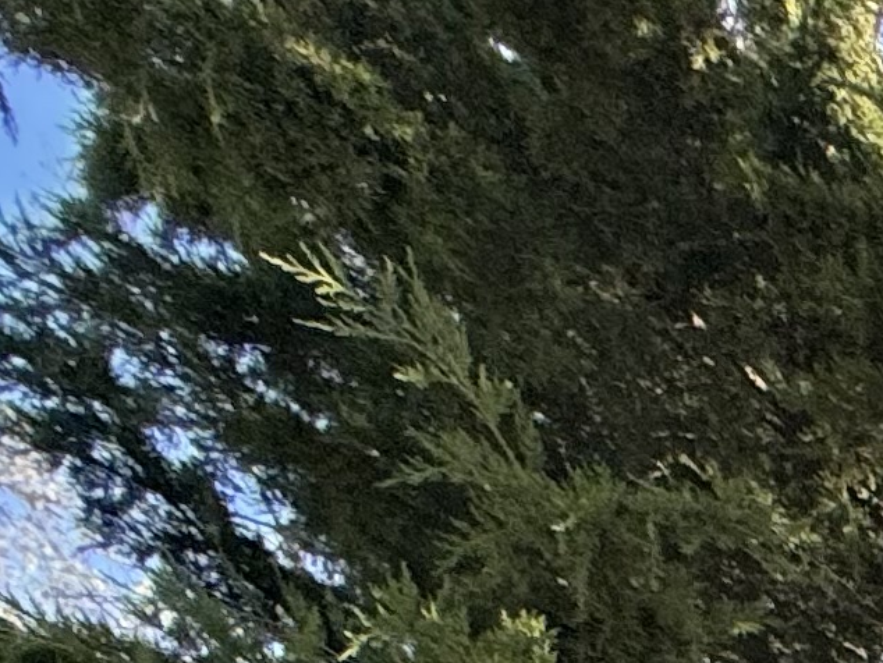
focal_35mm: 89
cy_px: 2014
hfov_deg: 12.3
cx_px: 2493
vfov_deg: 10.8
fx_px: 2271
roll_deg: -2.2
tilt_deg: -3.1
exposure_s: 1/405
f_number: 2.2
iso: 50
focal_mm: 2.22
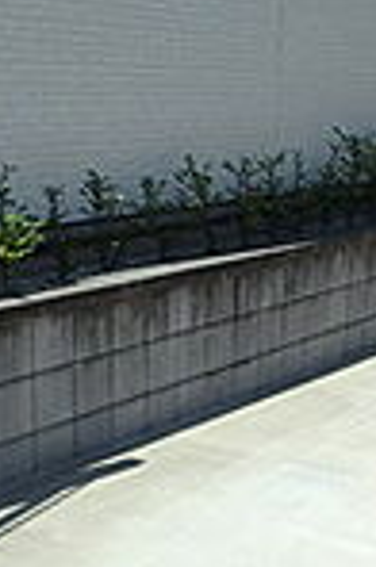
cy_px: 368
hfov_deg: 19.0
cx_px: 272
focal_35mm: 71
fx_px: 1117
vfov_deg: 28.4
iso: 125
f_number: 6
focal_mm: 3.7
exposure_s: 1/400
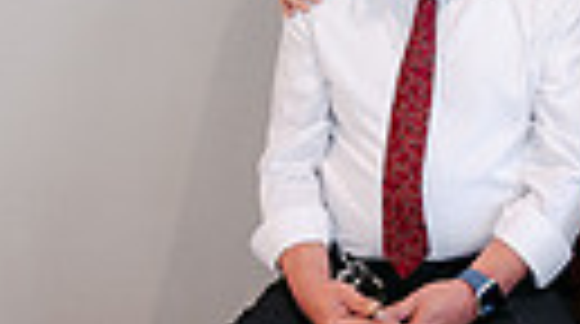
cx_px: 616
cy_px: 45
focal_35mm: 132
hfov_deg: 15.9
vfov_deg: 9.1
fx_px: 2026
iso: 800
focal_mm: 28
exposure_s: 1/100
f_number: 4
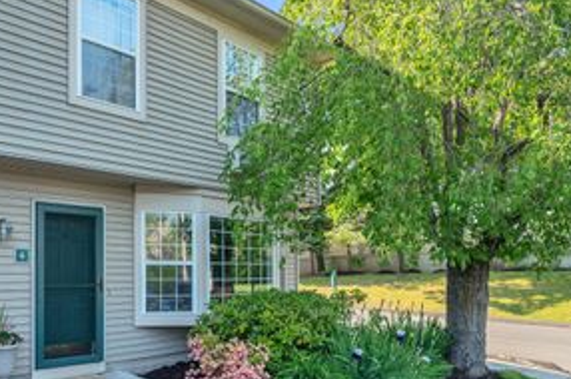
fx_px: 444
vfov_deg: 45.7
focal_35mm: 28
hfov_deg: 62.5
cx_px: 158
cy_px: 248
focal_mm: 16
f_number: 8
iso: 400
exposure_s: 1/60
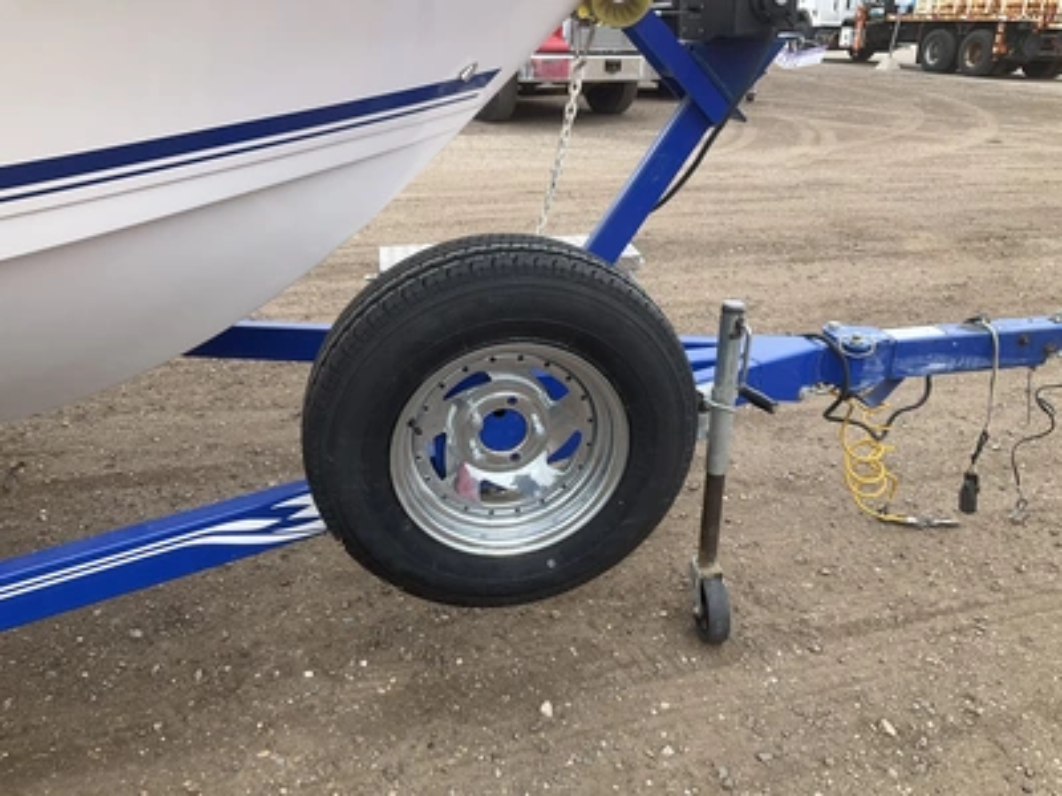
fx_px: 890
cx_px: 531
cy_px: 398
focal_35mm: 29
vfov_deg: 48.2
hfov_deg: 61.7
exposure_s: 1/291
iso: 25
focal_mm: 3
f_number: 1.8
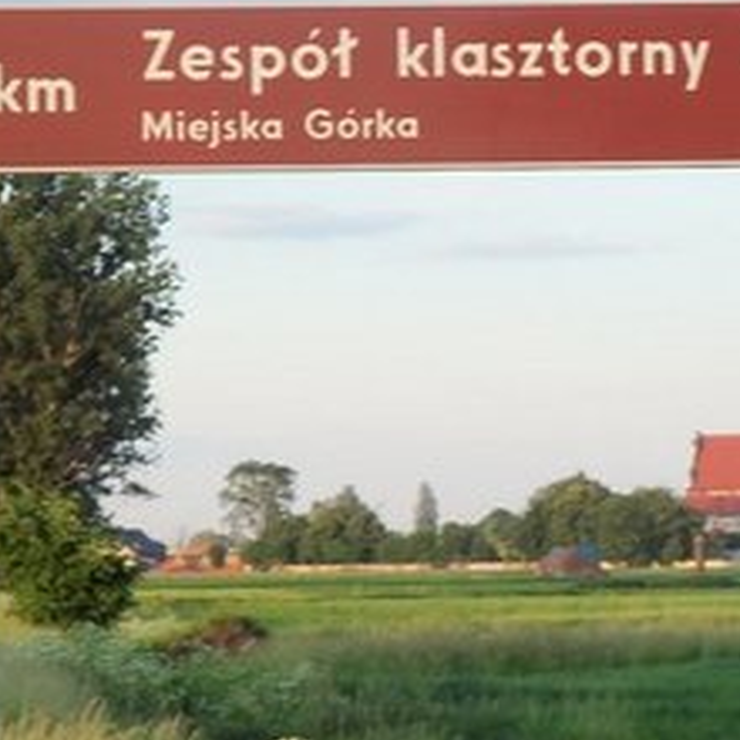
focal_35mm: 204
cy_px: 498
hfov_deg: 8.6
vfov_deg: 8.6
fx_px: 4934
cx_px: 461
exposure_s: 1/50
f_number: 4.2
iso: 80
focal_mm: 14.3
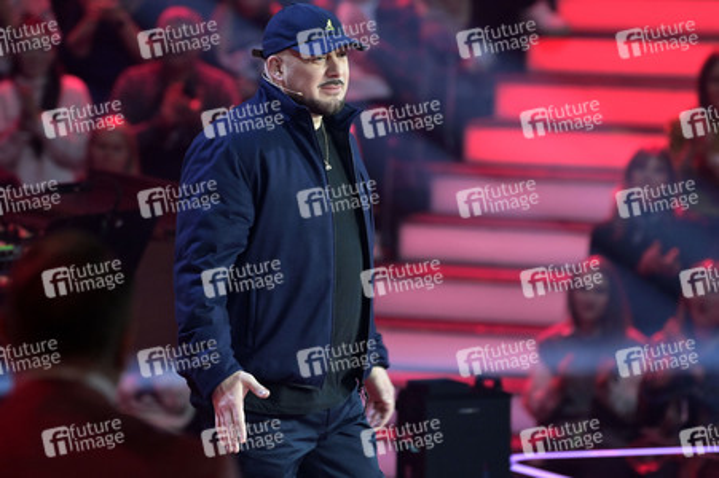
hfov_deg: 6.2
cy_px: 239
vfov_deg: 4.2
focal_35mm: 330
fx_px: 6586
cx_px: 360
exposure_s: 1/320
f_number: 5.6
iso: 12800
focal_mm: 330
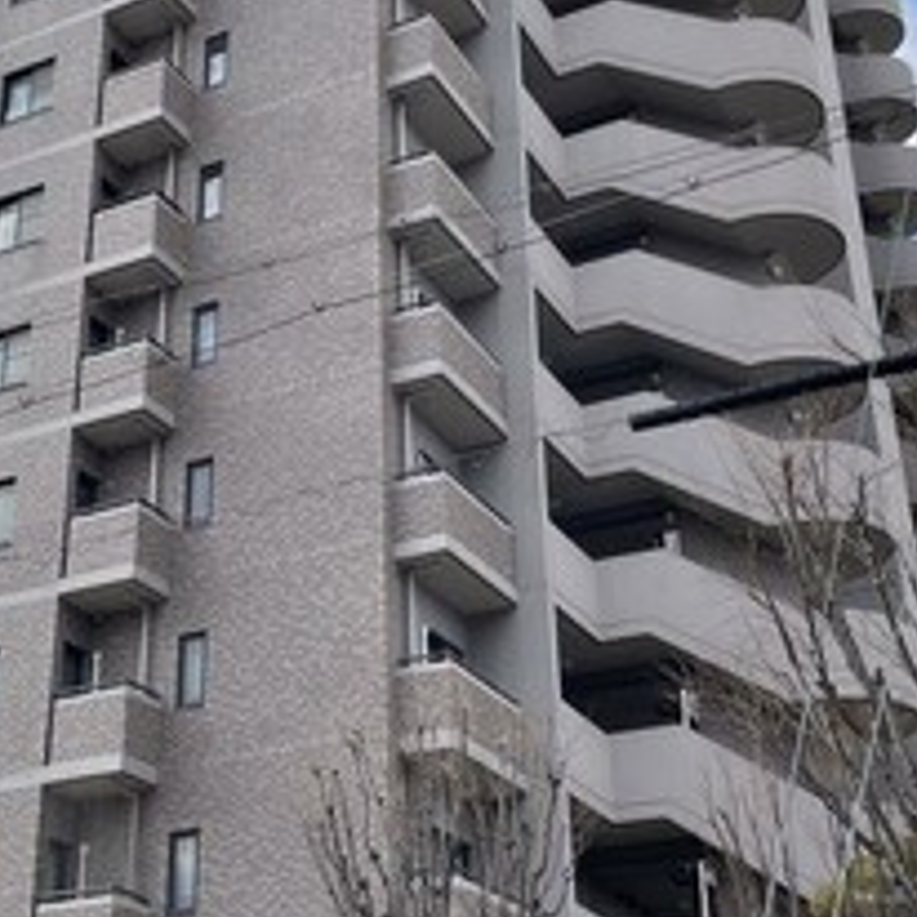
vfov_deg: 28.6
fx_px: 1798
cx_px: 276
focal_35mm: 60
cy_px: 383
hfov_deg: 28.3
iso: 32
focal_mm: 4.2
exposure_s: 1/2506
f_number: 1.6
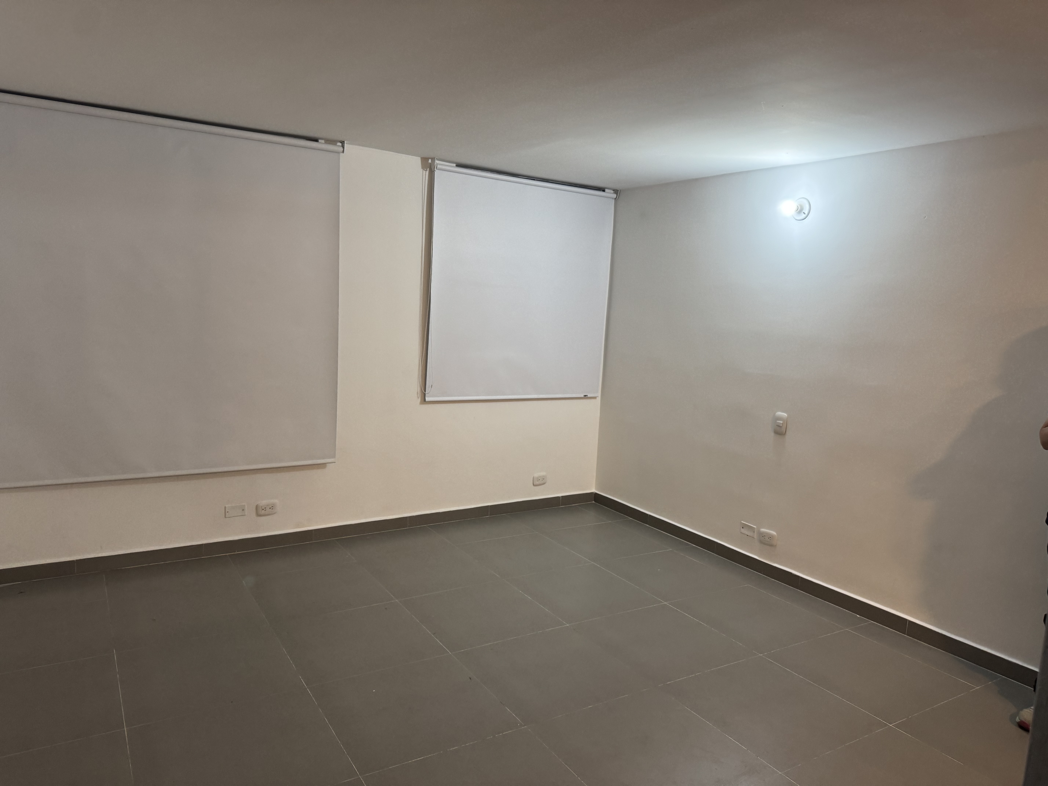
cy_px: 393
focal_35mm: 24
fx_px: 727
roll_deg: -3.1
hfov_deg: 71.6
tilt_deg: -7.7
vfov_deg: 56.8
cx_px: 524
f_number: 1.78
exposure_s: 1/60
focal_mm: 6.76
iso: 160
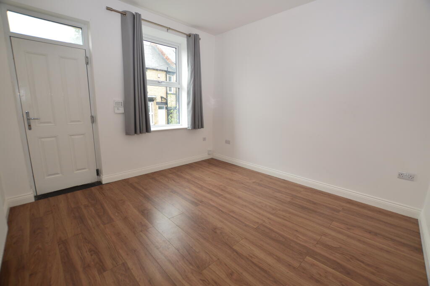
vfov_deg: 77.2
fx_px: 179
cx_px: 215
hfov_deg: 100.4
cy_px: 143
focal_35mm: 15
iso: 220
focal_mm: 10
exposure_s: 1/100
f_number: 5
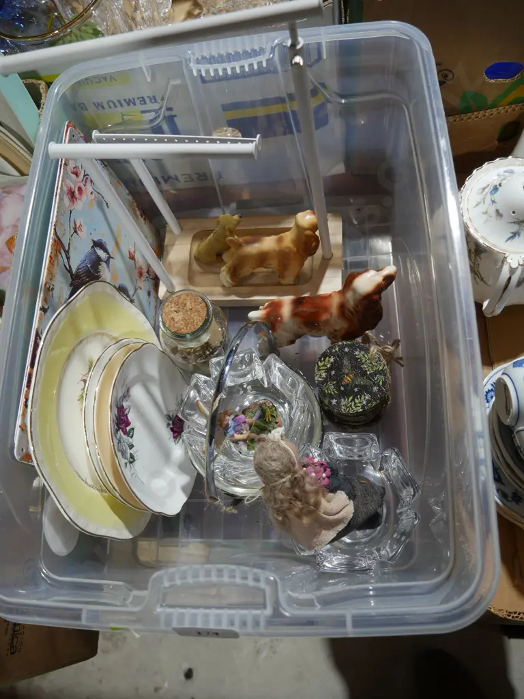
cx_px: 262
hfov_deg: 49.7
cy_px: 350
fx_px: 565
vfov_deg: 63.4
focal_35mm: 28
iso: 200
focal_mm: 14
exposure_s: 1/60
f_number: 3.5
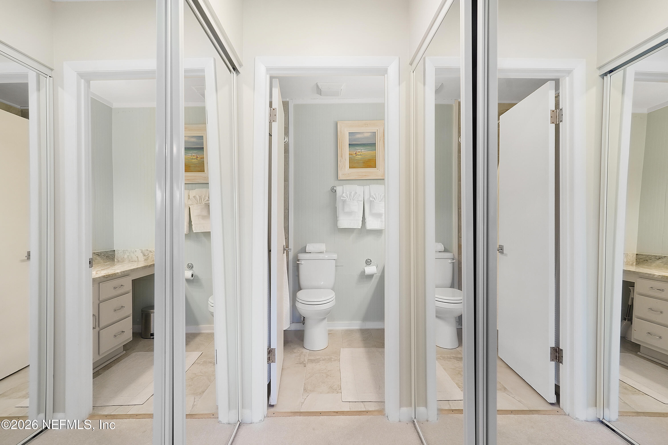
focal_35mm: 17
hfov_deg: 93.3
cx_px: 334
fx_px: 315
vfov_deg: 70.4
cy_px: 222
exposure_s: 1/10
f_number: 8
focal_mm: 17
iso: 800
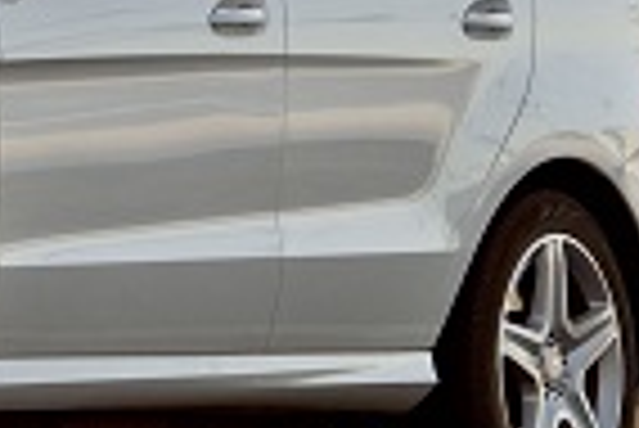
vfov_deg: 2.3
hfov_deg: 3.5
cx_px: -432
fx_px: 10554
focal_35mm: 594
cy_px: -191
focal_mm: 130
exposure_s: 1/40
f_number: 5.6
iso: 100
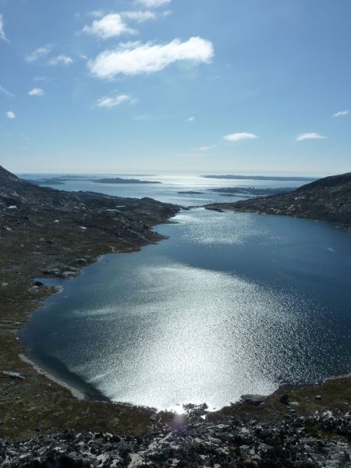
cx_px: 176
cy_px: 234
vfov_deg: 69.4
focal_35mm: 25
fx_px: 338
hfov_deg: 54.9
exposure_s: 1/1000
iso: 125
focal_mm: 4.1
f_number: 6.3
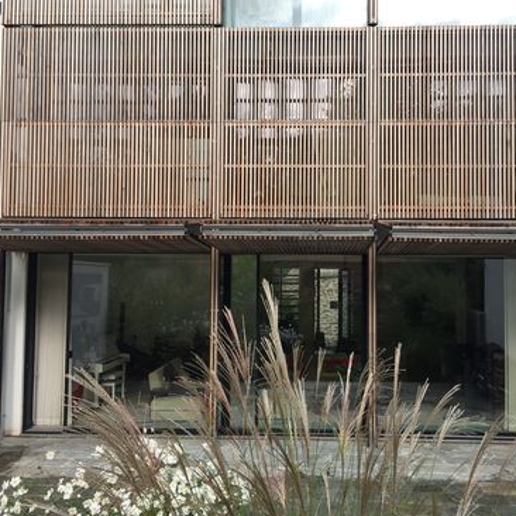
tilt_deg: +3.0
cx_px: 302
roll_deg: -1.4
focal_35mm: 35
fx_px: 590
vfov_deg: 47.2
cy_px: 260
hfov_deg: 47.0
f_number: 2.2
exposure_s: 1/549
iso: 32
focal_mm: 4.15
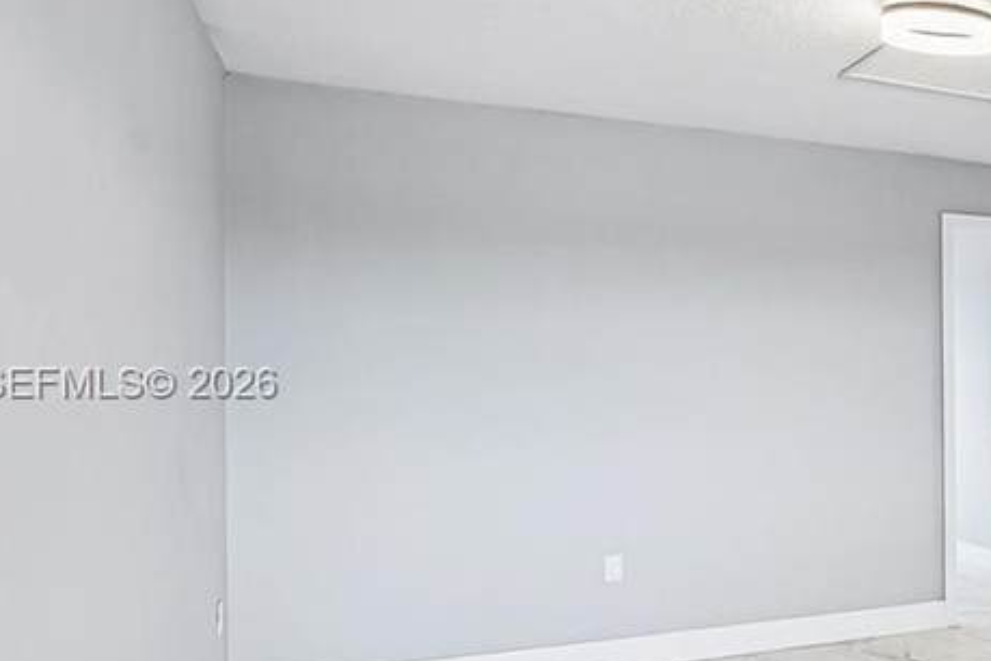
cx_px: 1121
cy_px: 386
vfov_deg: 34.1
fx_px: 1073
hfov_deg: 39.3
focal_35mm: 39
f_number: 7.1
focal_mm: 14
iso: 180
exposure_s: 1/13
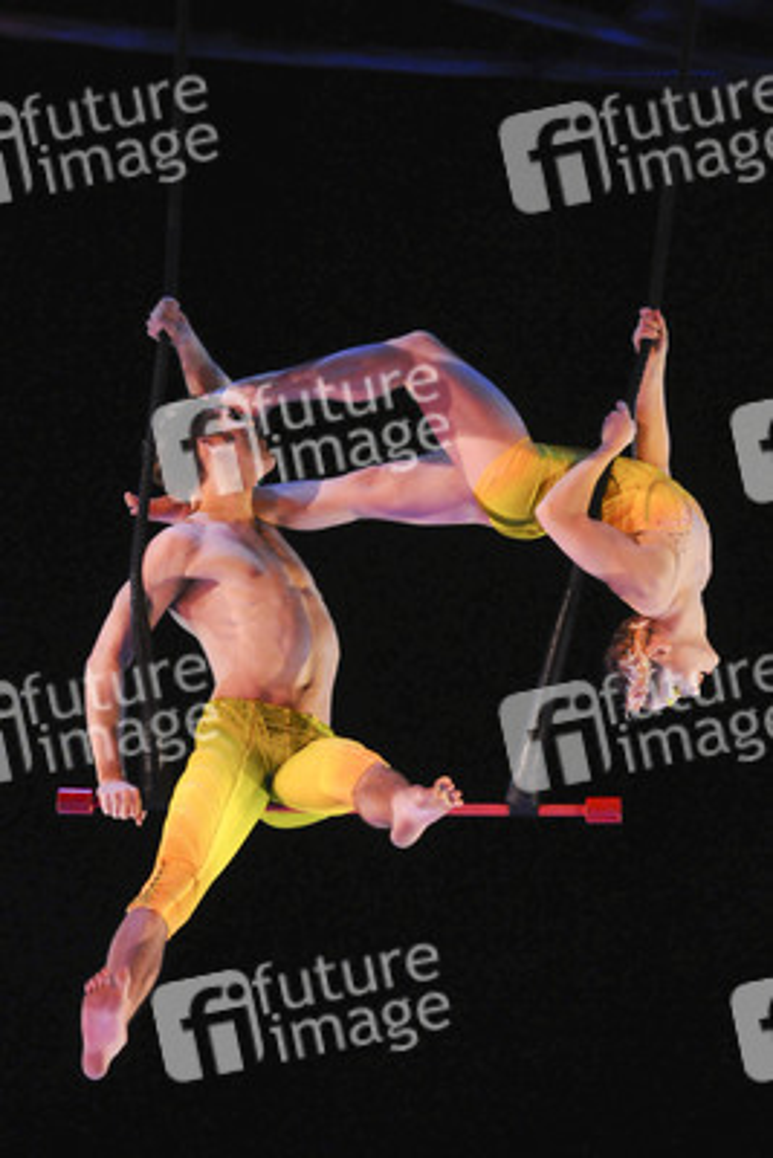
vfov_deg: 8.9
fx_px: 7481
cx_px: 386
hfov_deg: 5.9
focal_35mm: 232
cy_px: 579
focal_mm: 155
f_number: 2.8
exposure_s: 1/250
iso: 2000
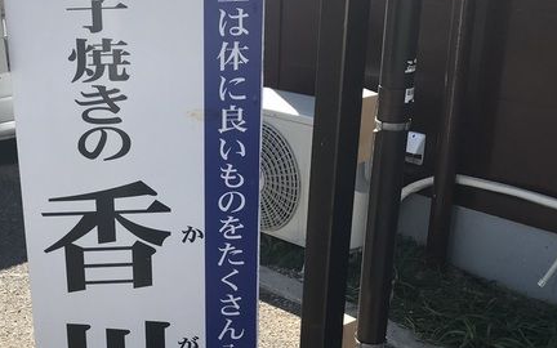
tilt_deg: -23.9
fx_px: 850
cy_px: 279
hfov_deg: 35.7
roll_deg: +2.0
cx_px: 166
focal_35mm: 56
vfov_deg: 22.8
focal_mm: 3.99
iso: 20
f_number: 1.8
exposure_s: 1/1008
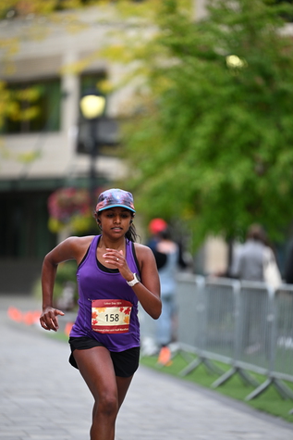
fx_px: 2610
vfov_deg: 9.6
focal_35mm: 214
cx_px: 137
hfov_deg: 6.4
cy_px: 224
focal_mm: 185
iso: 640
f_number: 2.8
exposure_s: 1/2000
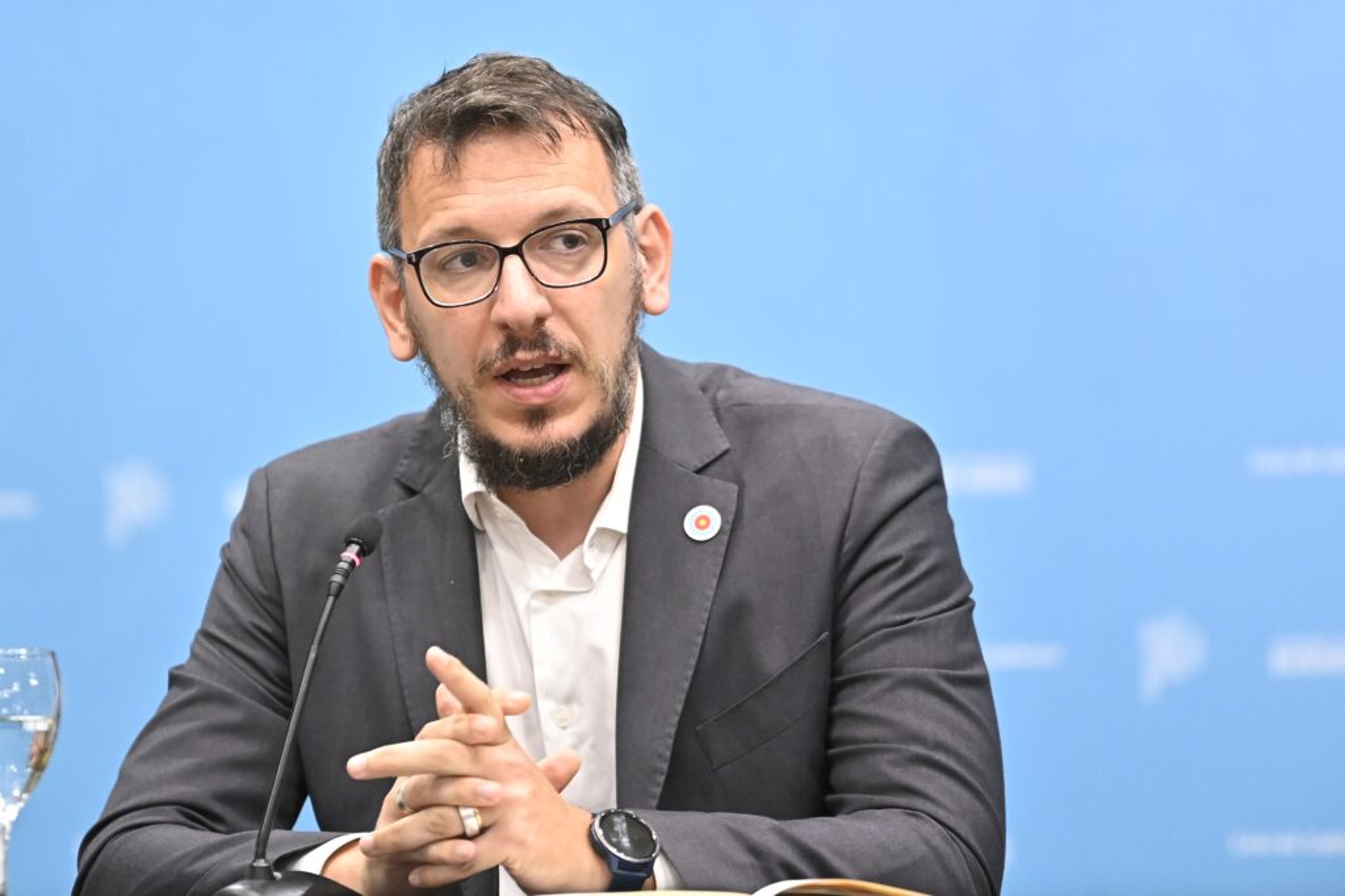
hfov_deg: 10.3
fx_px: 7469
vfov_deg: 6.9
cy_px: 448
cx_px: 672
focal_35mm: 200
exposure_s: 1/323
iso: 4000
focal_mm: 200
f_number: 3.2
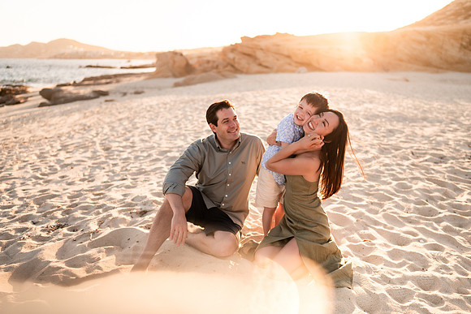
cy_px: 157
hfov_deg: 54.4
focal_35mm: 35
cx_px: 236
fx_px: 458
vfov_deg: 37.9
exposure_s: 1/2500
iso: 100
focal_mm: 35
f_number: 1.8
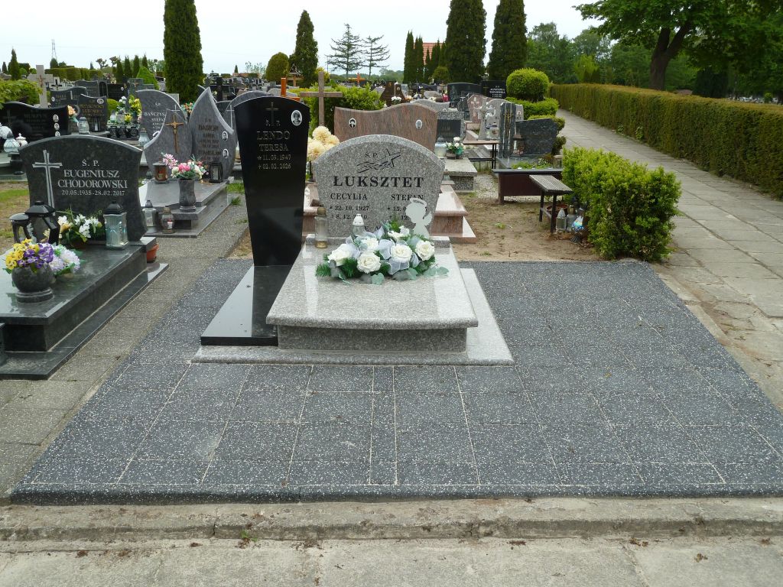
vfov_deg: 44.2
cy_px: 294
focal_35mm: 32
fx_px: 724
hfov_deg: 56.8
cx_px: 392
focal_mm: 5.3
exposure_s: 1/250
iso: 80
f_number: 4
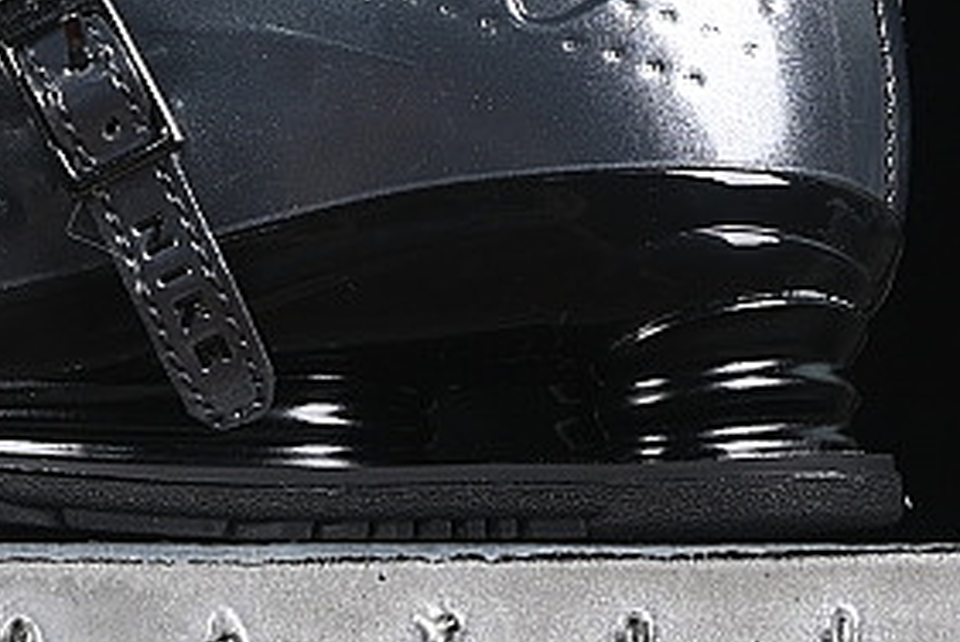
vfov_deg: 4.8
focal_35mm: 288
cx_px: -143
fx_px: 7688
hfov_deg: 7.1
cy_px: -215
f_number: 7.1
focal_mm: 50
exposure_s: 1/60
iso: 160
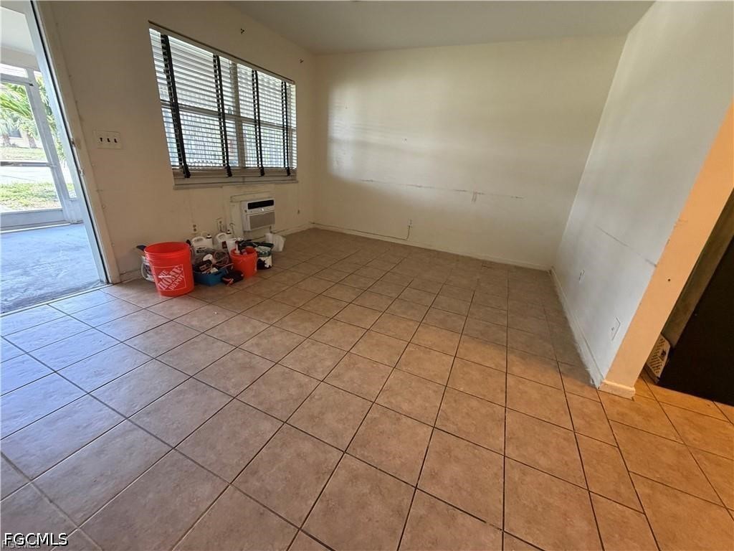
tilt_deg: -21.5
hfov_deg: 102.1
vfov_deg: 85.7
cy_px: 276
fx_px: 297
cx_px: 367
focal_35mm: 14
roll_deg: -4.3
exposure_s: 1/60
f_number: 2.2
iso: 320
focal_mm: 2.22
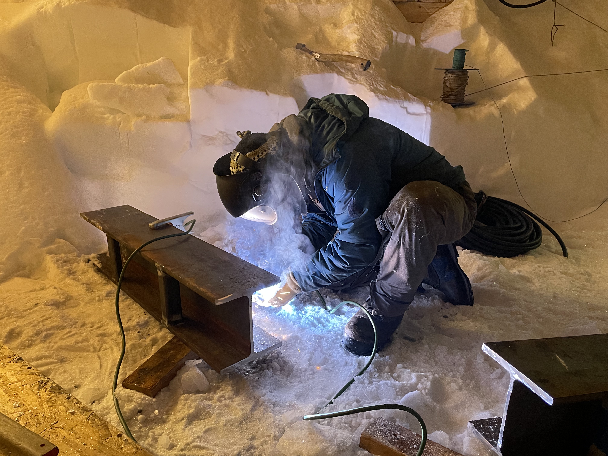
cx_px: 304
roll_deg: -1.5
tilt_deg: -15.0
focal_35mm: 26
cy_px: 228
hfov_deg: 67.3
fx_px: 457
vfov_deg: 53.1
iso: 500
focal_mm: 4.2
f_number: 1.6
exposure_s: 1/51
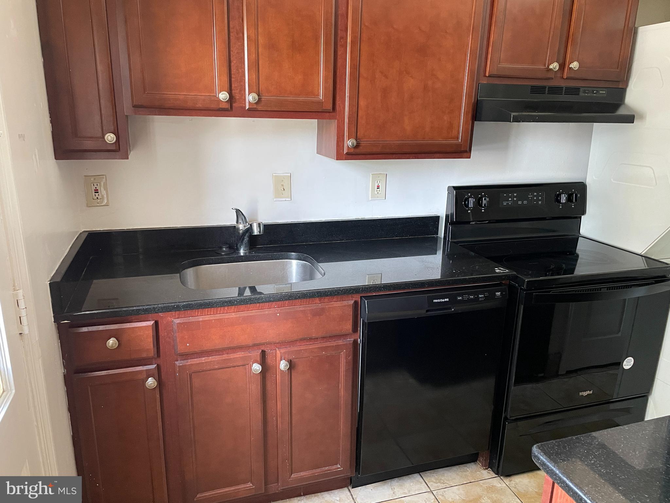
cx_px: 335
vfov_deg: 53.1
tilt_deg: -15.3
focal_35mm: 26
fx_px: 503
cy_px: 252
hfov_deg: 67.3
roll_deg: -0.8
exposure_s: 1/60
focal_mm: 4.2
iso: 400
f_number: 1.6
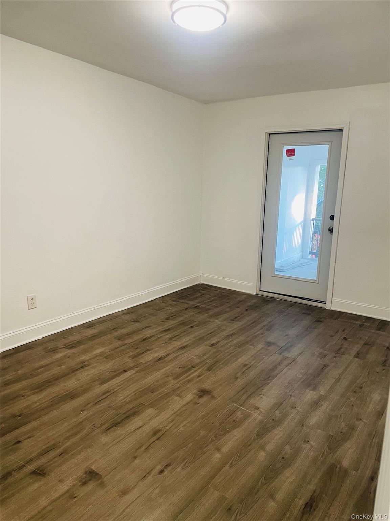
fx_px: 391
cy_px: 260
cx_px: 195
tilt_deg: -10.9
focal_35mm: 26
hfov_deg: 53.1
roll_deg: -0.4
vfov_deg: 67.3
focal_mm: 4.2
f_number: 1.6
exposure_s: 1/60
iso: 125
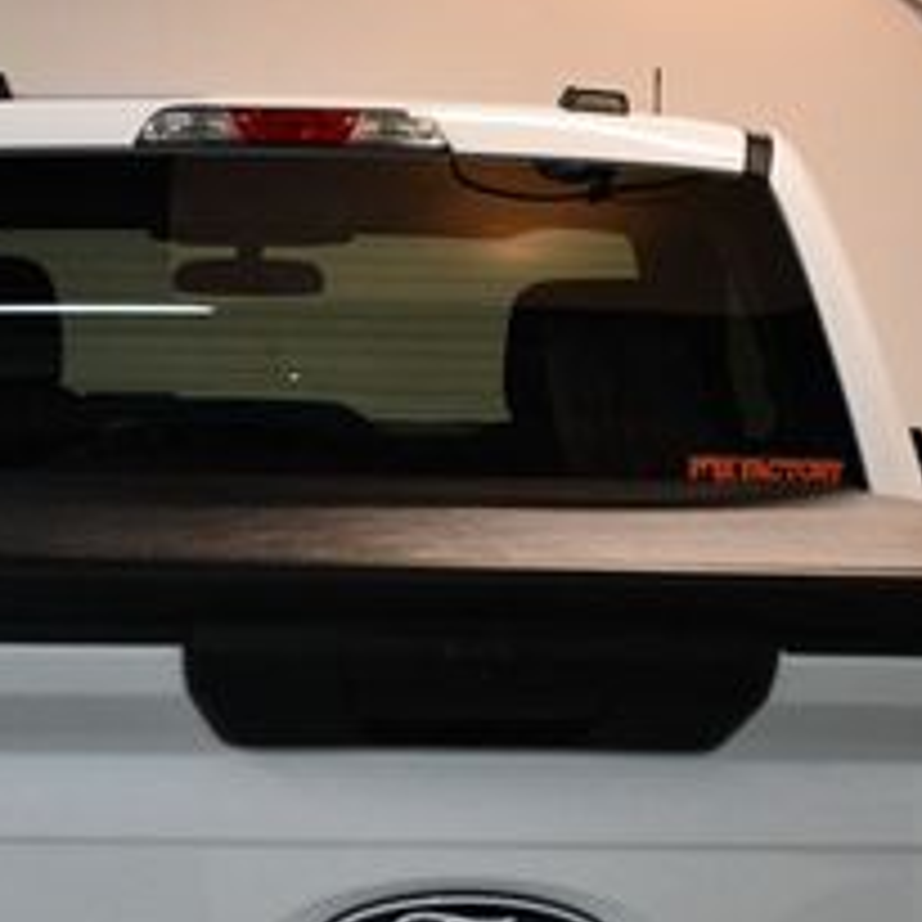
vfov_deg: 16.2
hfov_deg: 16.4
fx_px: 3194
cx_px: 265
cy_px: 846
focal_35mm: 106
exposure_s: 1/125
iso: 900
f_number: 4
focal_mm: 27
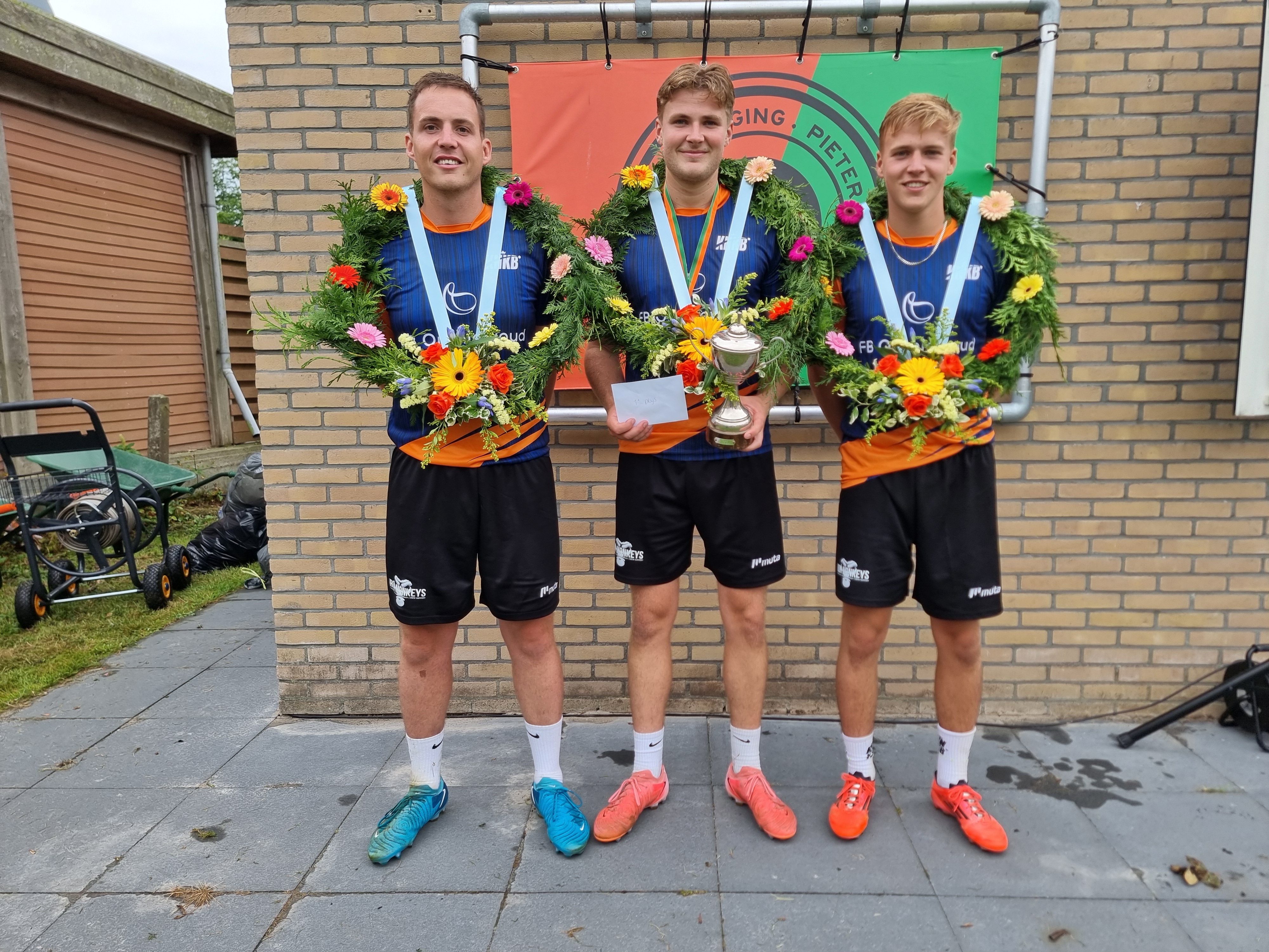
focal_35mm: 24
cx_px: 634
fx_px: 880
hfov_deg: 71.6
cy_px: 476
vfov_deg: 56.8
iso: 50
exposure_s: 1/142
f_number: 1.8
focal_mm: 6.7
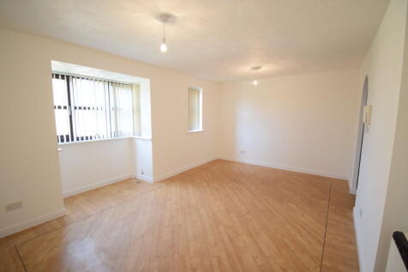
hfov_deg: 100.4
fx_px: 170
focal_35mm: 15
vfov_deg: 77.3
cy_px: 136
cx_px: 204
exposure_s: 1/60
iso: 720
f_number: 4.5
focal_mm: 10
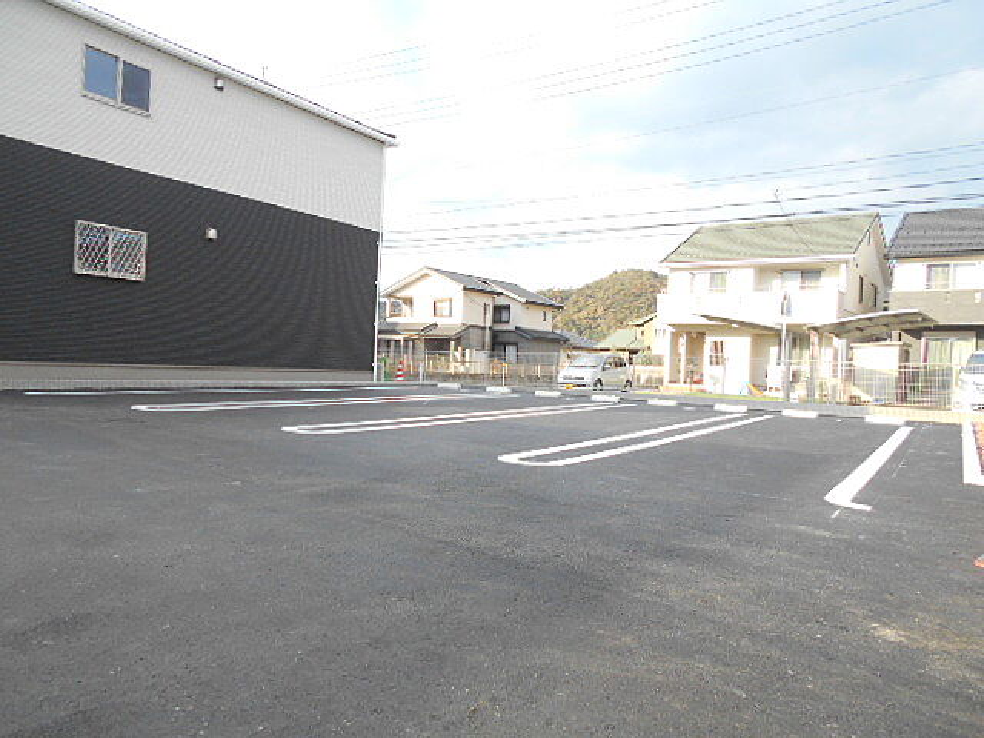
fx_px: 739
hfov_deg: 67.3
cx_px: 492
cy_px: 369
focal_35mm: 26
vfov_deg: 53.1
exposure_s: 1/250
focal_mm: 4.6
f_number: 3.2
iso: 125
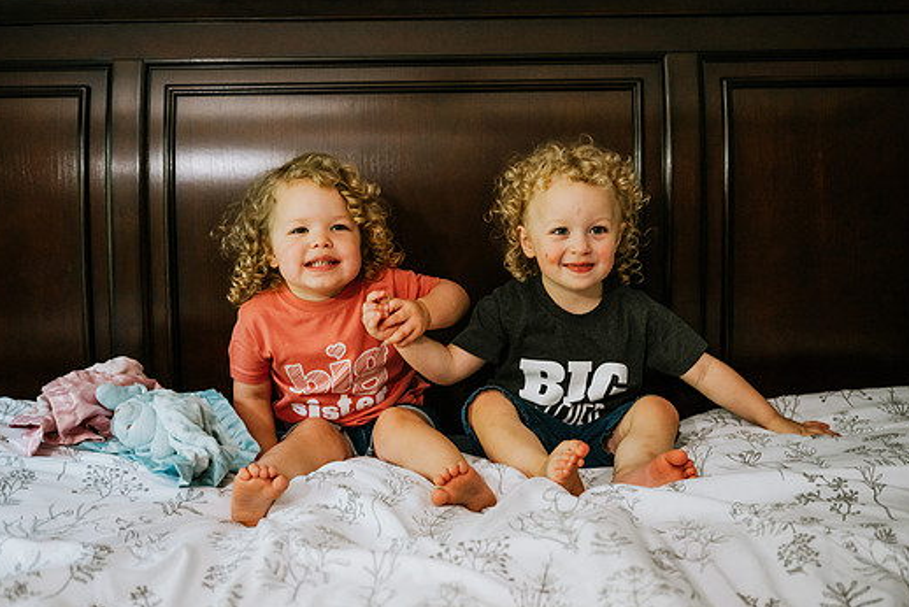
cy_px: 290
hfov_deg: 41.9
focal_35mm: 47
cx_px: 430
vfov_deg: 28.7
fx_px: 1187
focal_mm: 42
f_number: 3.5
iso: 1250
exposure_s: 1/250
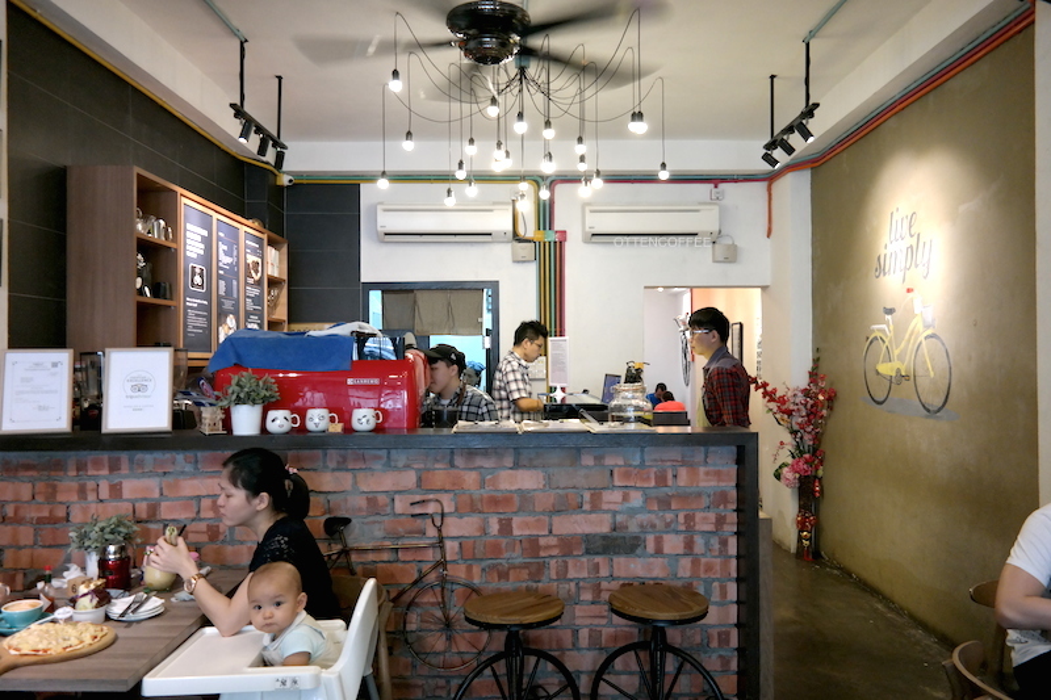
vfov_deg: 47.9
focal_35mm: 27
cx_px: 526
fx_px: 788
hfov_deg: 67.4
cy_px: 350
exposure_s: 1/40
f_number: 3.5
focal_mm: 18
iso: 800
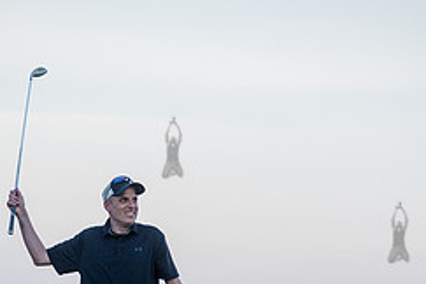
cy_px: 316
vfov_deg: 5.7
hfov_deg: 8.6
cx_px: 172
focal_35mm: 239
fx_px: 2828
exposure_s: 1/800
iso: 640
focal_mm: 100
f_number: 3.5
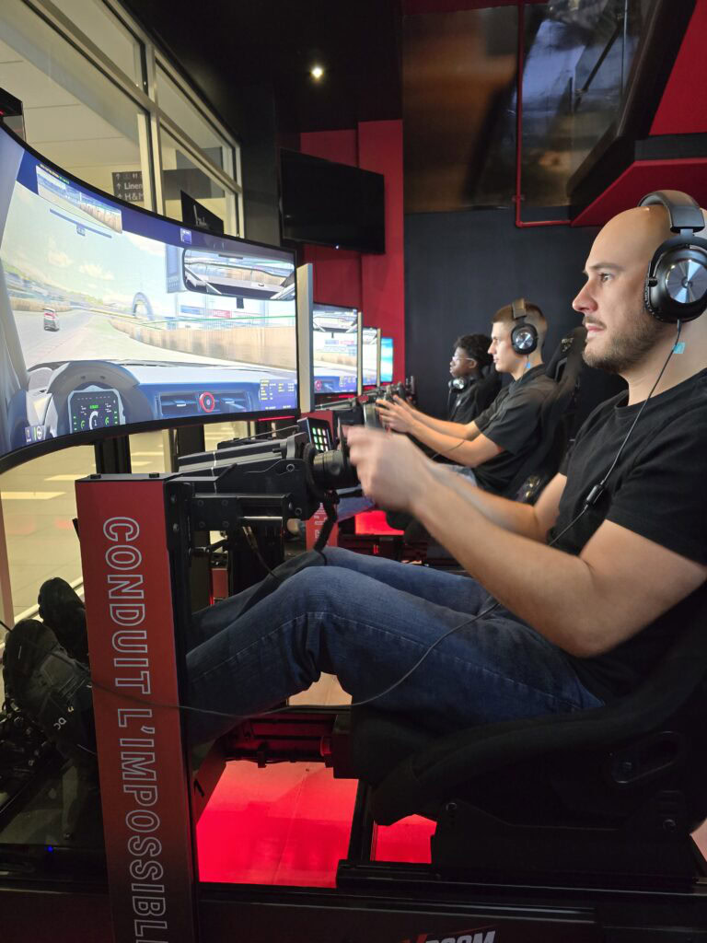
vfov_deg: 73.9
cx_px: 354
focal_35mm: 23
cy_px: 472
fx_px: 626
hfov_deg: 58.9
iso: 1250
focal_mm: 6.3
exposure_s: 1/60
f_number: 1.7
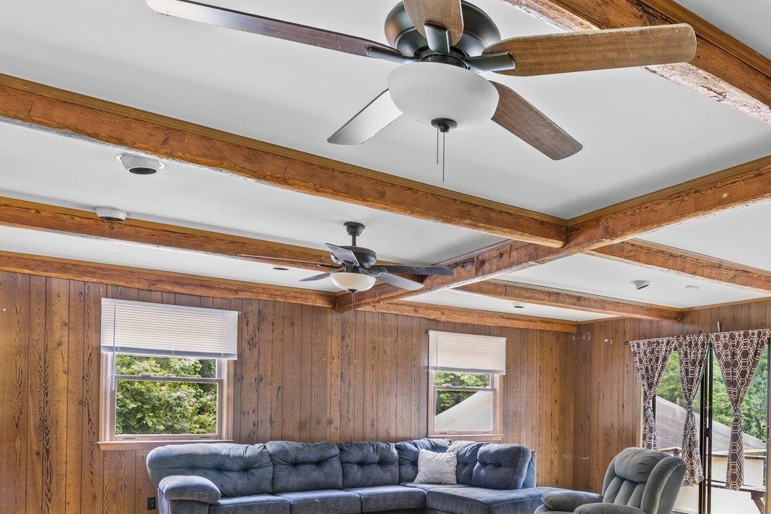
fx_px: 621
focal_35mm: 29
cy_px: 386
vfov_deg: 43.5
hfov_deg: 59.8
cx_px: 590
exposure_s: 1/1.25
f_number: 7.1
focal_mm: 15
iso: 400
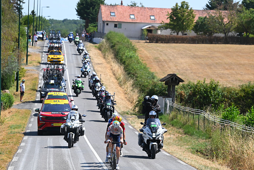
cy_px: 89
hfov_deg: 10.0
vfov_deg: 6.7
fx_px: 1453
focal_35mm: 206
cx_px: 122
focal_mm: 130
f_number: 4.5
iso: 250
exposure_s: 1/2000
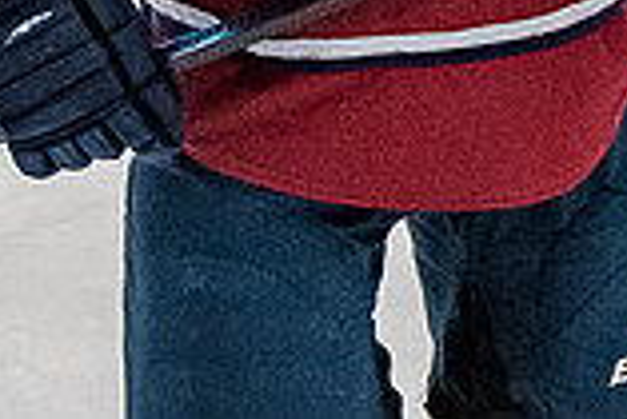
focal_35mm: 951
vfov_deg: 1.4
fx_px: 16578
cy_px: -401
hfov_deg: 2.2
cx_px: 336
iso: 1600
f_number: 4
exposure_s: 1/800
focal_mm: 90
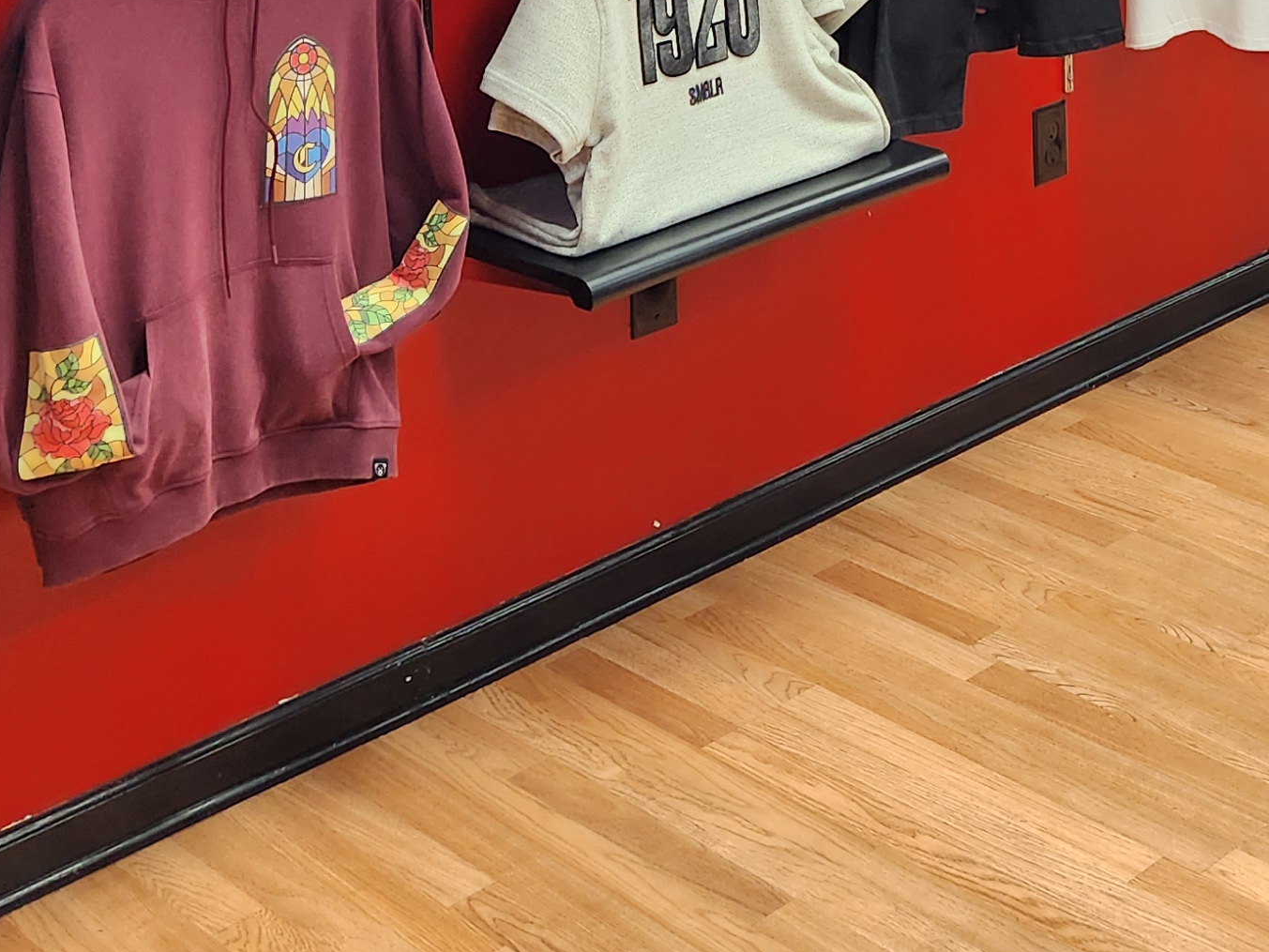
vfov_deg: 19.4
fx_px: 2493
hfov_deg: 27.9
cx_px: 1044
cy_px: -392
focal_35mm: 68
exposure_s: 1/120
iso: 160
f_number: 1.8
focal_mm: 5.4
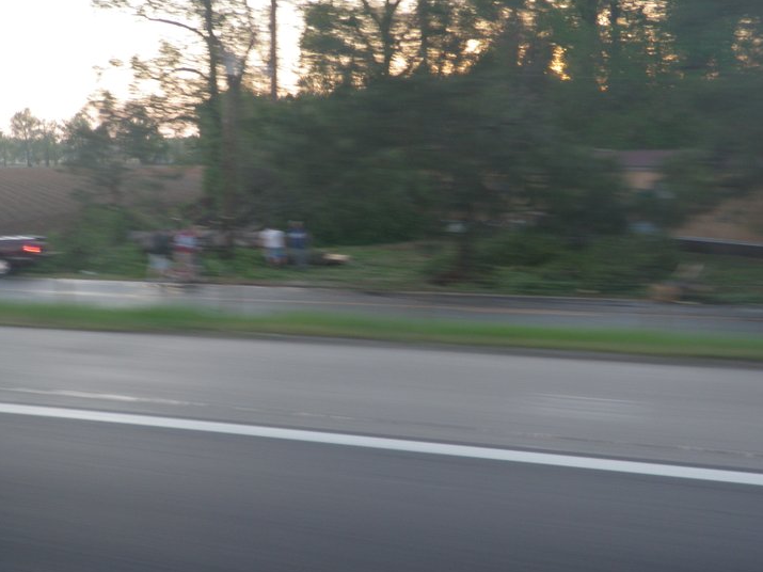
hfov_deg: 40.4
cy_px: 284
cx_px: 407
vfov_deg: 30.9
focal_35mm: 47
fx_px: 1036
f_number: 4.3
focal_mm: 7.57
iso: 80
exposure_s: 1/40
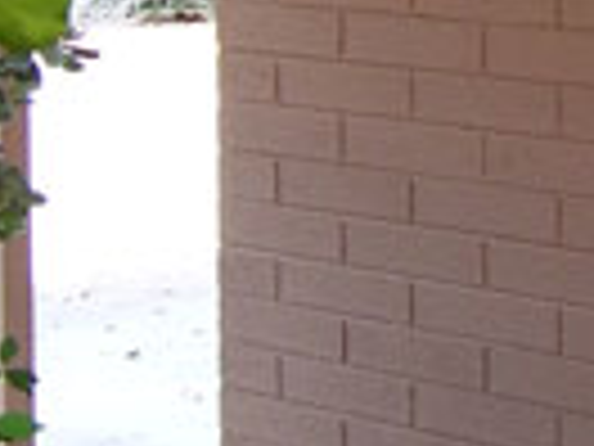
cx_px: 590
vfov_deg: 8.9
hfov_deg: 12.0
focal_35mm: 163
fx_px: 2797
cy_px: -203
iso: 80
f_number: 3.4
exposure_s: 1/125
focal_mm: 5.5
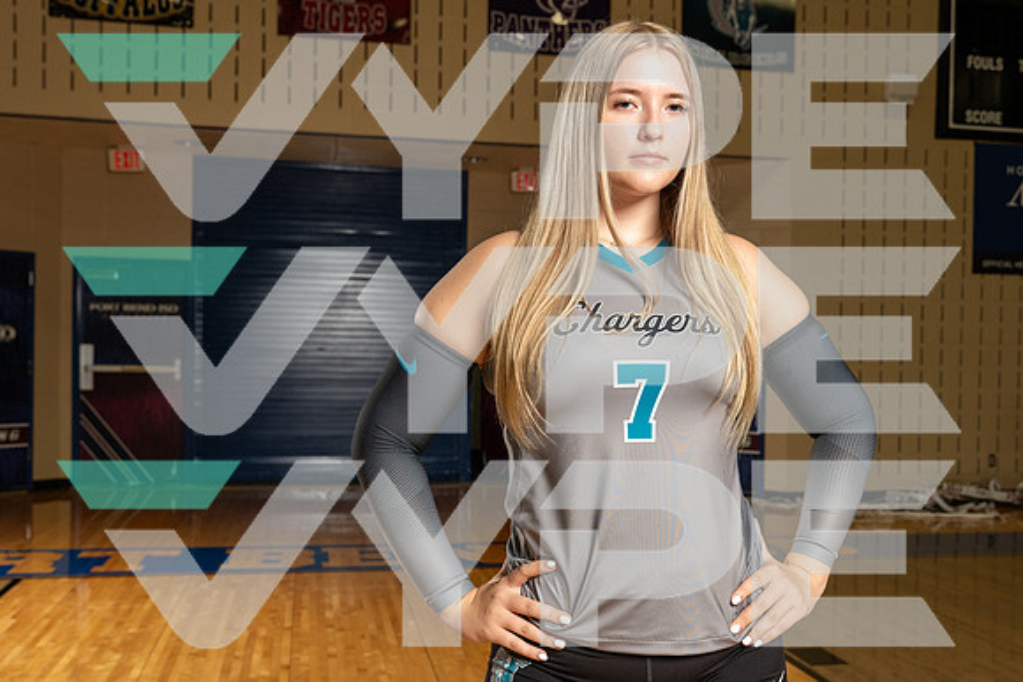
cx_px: 590
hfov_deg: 47.6
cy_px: 362
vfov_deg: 32.9
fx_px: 1156
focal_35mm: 41
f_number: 5.6
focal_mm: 35
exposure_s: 1/250
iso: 500
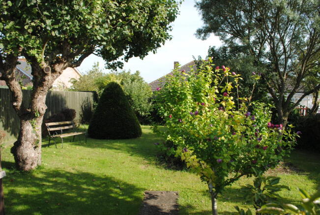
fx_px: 240
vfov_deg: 48.1
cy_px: 108
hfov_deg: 67.3
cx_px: 160
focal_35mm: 27
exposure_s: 1/160
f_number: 6.3
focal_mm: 18
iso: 100
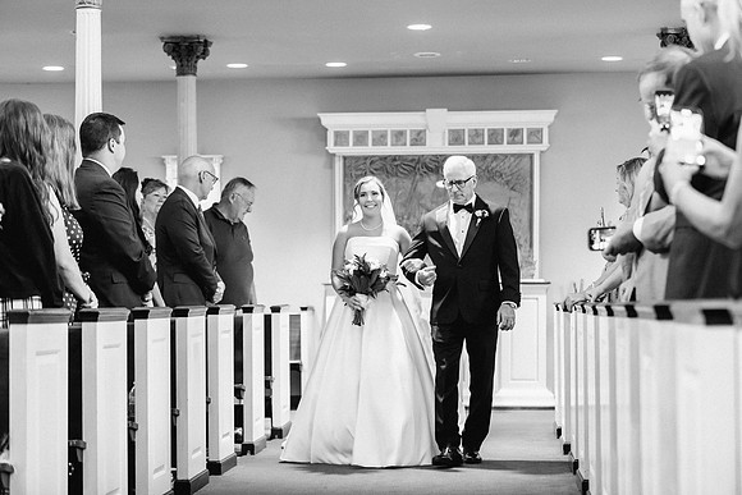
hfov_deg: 27.8
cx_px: 371
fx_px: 1499
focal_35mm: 73
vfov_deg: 18.7
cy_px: 248
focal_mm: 70
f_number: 2.8
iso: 2000
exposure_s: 1/50
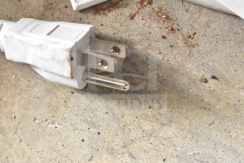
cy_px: 82
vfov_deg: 16.6
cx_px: 122
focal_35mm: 82
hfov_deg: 24.6
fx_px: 559
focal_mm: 55
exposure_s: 1/100
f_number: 5.6
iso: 14400
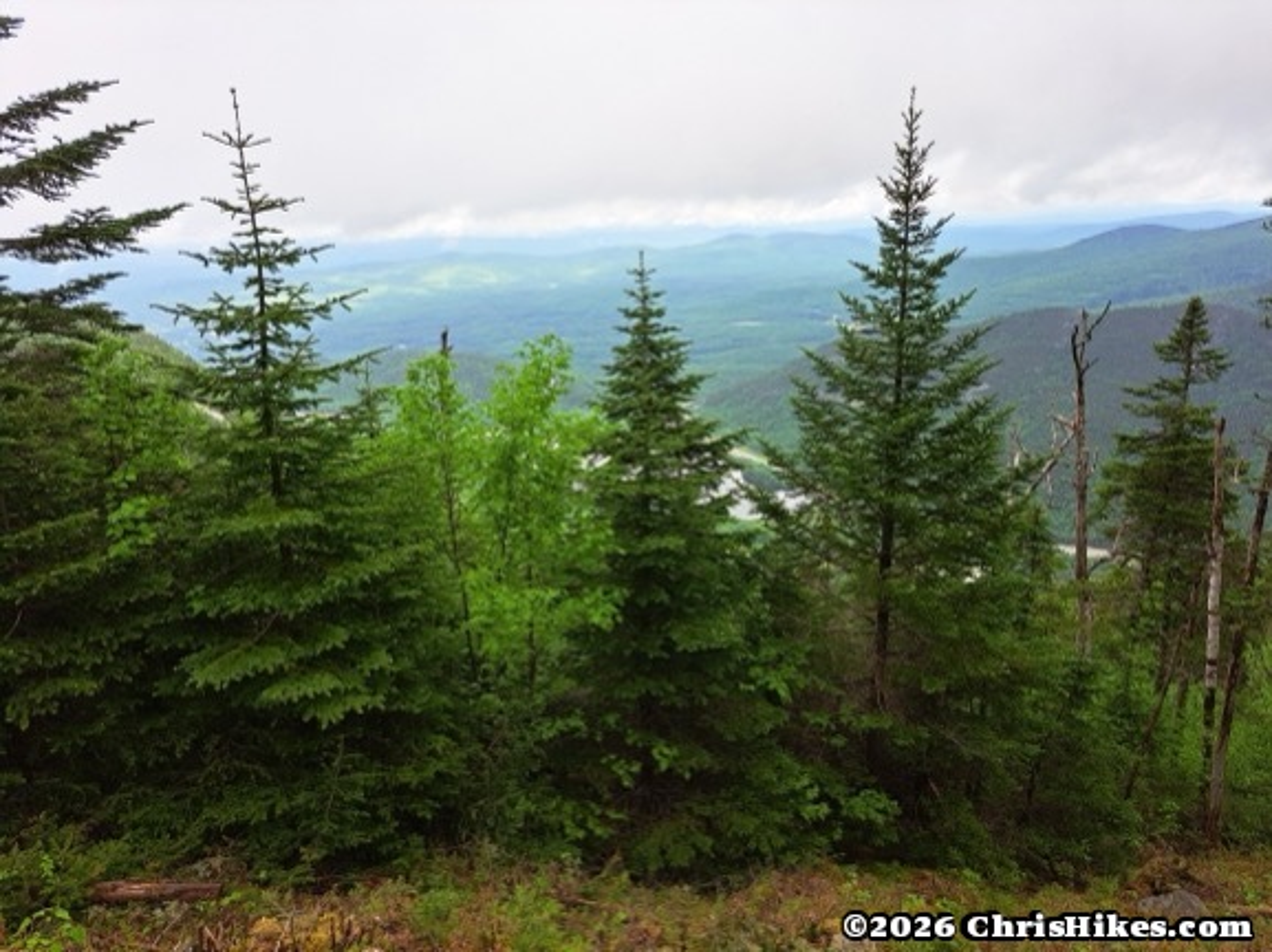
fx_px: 881
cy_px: 476
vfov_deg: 56.8
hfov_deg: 71.6
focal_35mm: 24
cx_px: 636
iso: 50
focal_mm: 5.23
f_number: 1.8
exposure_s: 1/574
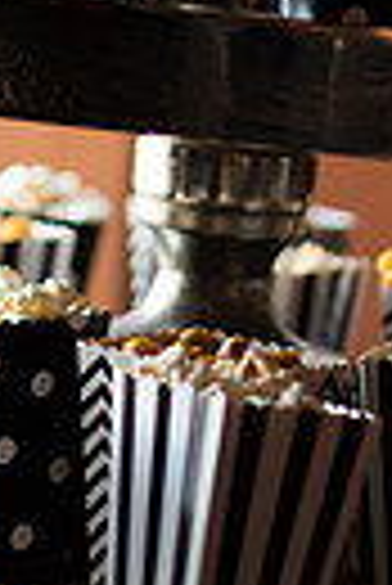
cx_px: 185
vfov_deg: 6.9
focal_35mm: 294
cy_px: -274
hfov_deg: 4.7
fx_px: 4789
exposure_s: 1/320
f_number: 2
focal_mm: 85
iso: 800
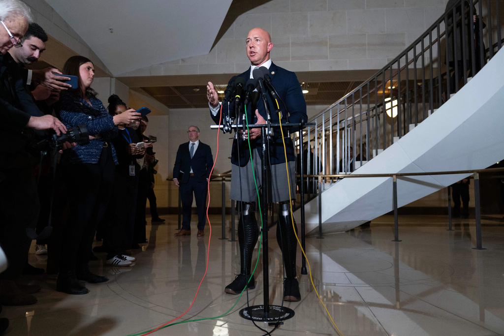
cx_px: 252
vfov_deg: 46.4
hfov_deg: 65.5
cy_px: 168
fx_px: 392
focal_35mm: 28
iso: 4000
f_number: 3.2
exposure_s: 1/250
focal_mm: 28
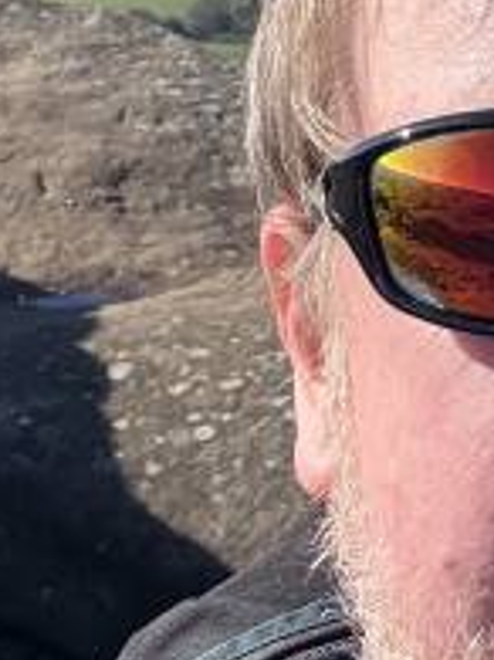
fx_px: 2343
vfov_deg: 15.6
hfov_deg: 12.0
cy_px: -85
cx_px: 403
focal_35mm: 123
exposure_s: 1/1000
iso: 25
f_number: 1.9
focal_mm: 2.69
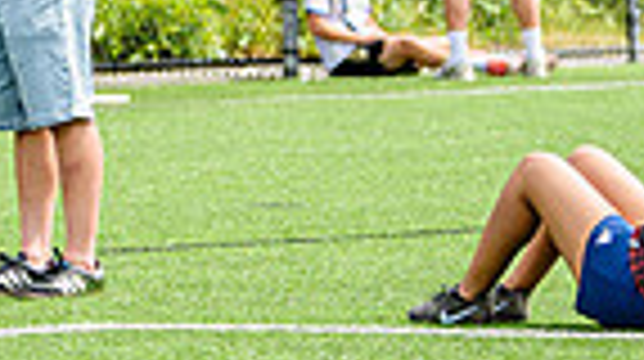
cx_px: -324
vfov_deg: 2.0
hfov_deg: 3.6
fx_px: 10335
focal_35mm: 606
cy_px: 133
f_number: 3.2
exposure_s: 1/1250
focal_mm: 95
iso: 140
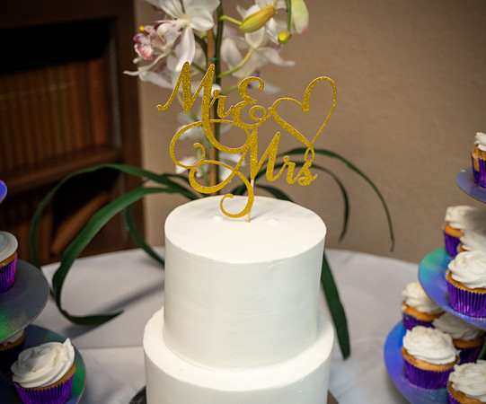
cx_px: 259
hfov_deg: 39.7
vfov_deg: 33.4
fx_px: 674
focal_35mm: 46
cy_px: 202
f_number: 4.5
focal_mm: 40
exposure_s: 1/80
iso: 400
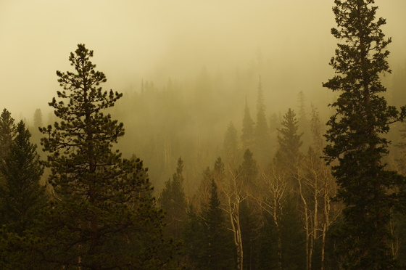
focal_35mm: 112
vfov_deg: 12.2
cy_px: 135
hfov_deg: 18.3
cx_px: 203
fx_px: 1262
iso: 400
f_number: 5.6
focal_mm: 75
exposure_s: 1/400
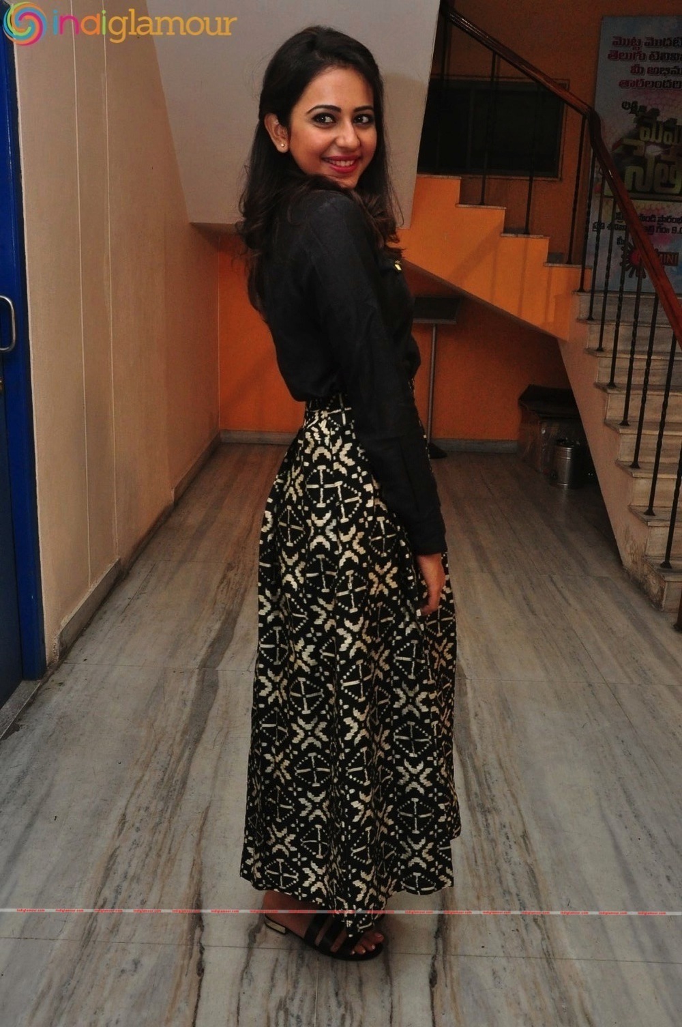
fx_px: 897
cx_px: 341
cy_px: 514
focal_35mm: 32
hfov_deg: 41.6
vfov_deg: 59.5
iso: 1600
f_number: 9
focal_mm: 21
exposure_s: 1/125
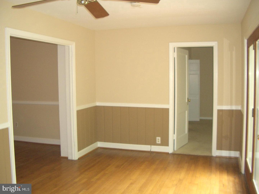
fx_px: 262
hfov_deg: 52.6
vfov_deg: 40.7
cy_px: 97
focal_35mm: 35
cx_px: 130
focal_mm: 5.8
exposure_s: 1/60
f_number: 2.6
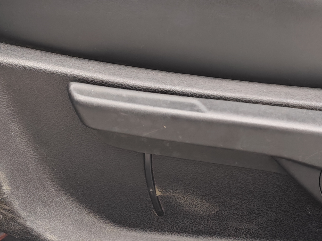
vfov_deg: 20.7
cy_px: 84
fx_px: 660
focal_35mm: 71
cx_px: 282
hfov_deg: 26.6
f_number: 1.9
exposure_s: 1/25
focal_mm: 8.7
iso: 1000
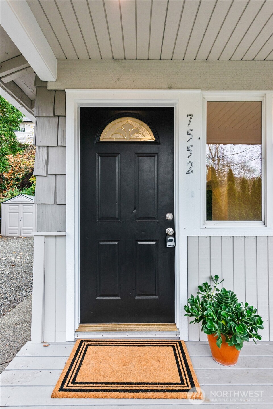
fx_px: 227
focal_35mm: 20
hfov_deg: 62.0
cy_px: 204
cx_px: 136
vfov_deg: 83.9
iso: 640
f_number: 6.3
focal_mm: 20
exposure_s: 1/250
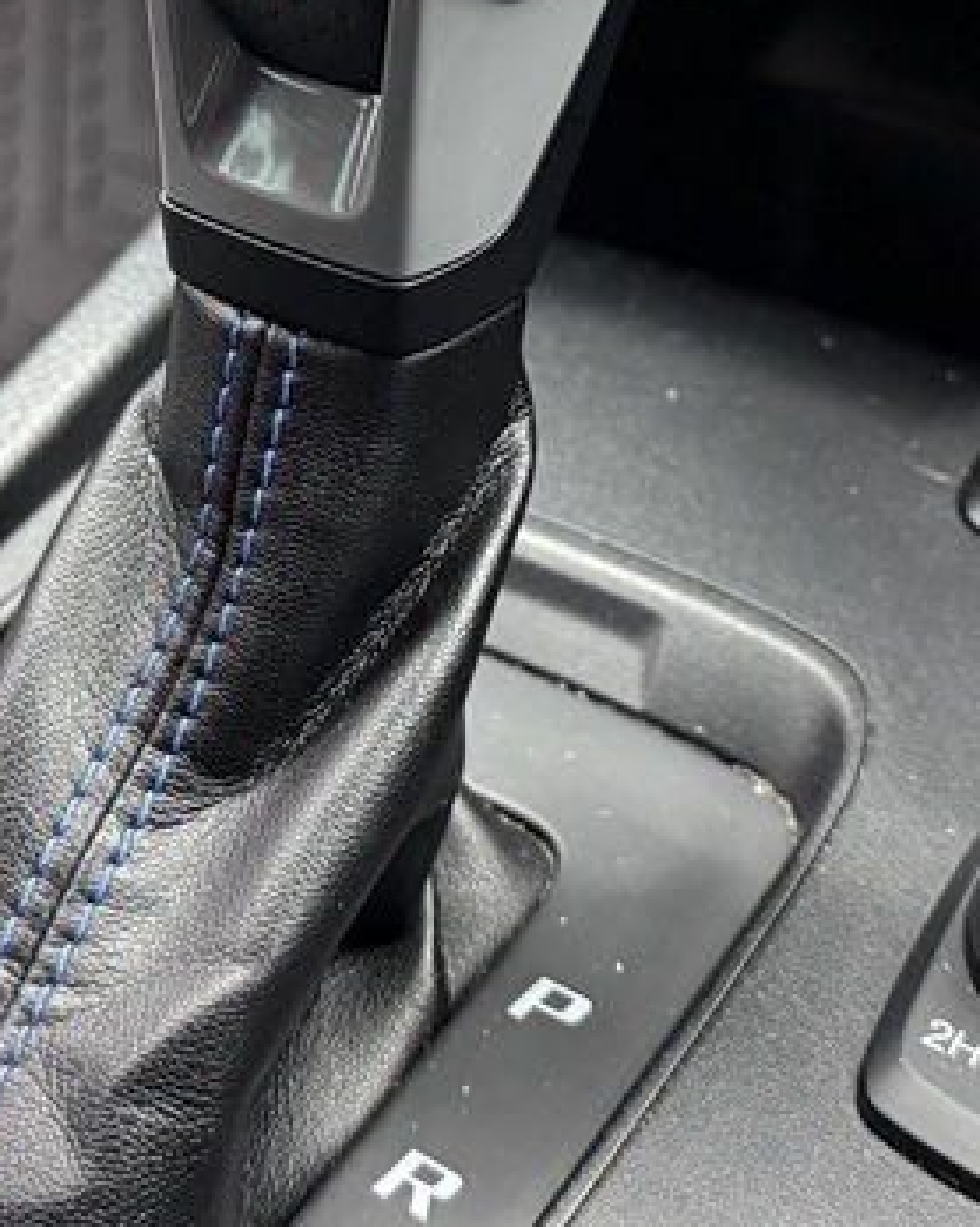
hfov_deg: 22.1
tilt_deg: -35.6
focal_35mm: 69
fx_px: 2504
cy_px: 296
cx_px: 419
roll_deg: +3.8
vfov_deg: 27.1
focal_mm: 6.76
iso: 1000
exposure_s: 1/40
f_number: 1.78
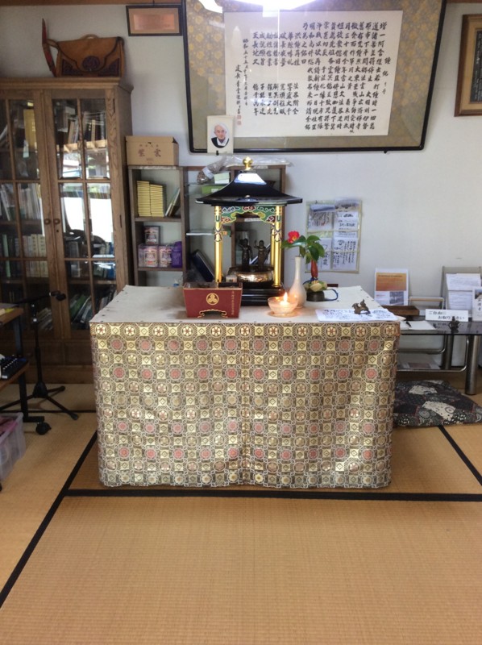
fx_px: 595
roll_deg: +1.0
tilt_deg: -15.0
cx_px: 241
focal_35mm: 32
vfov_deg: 56.9
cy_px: 322
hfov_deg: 44.1
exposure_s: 1/24
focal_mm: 3.3
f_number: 2.4
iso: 64
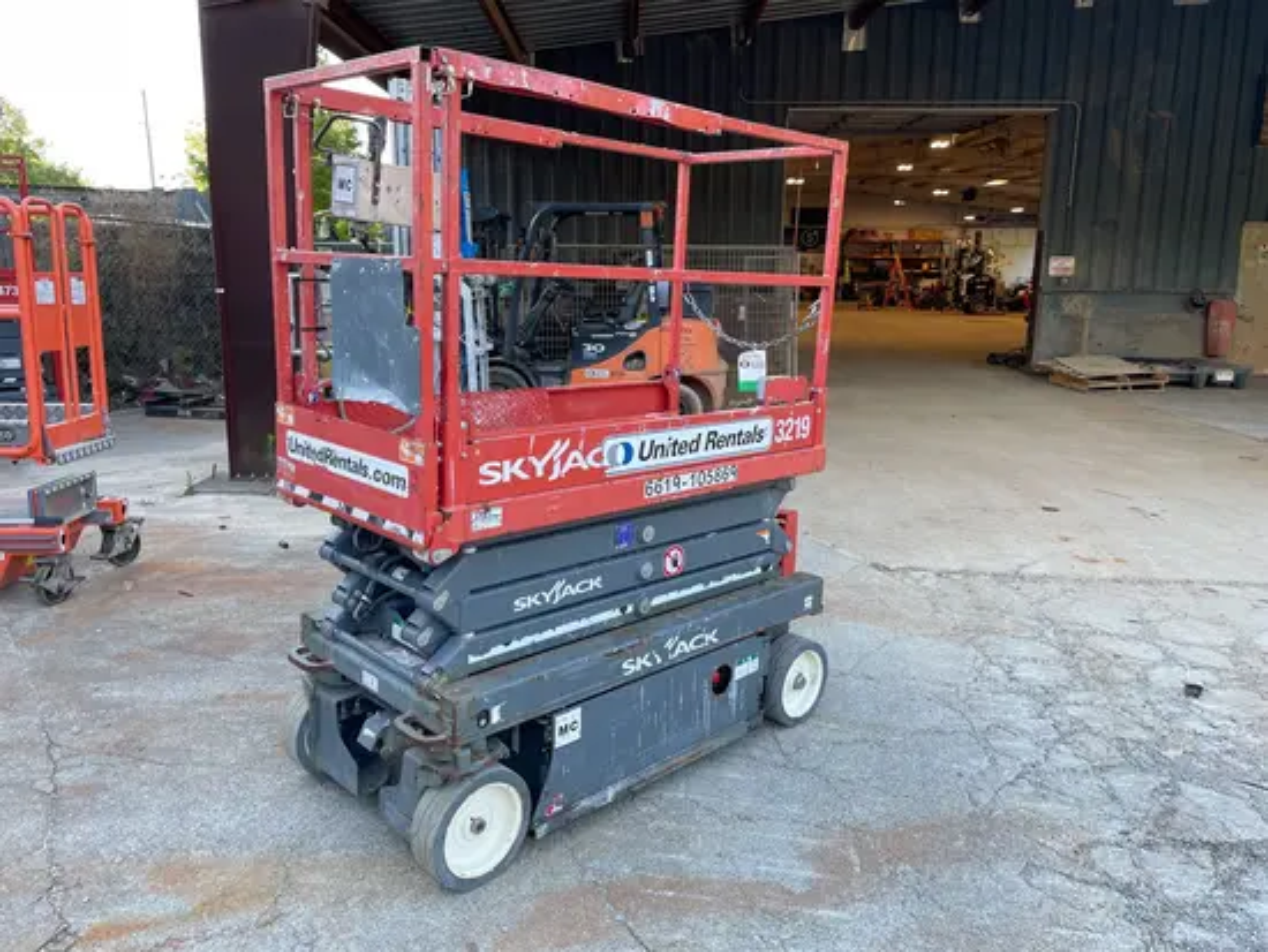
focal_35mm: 26
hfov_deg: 67.3
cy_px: 476
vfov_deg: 53.1
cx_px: 634
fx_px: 953
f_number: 1.6
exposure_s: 1/120
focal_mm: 4.2
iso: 40
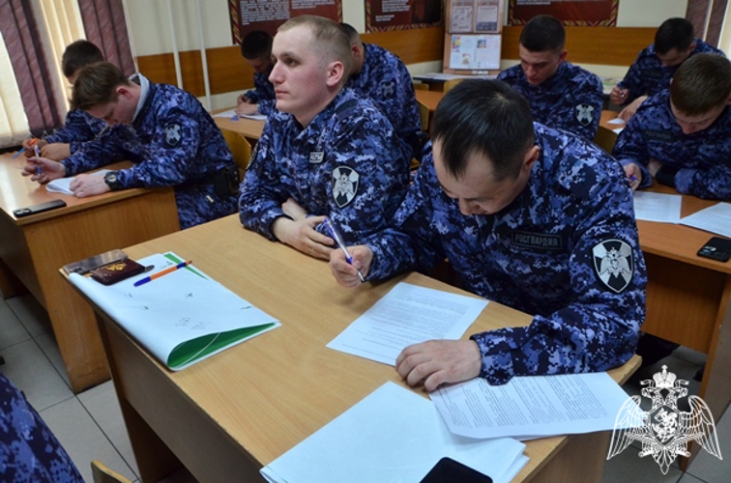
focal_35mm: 27
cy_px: 242
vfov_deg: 47.7
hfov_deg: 67.5
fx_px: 547
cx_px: 366
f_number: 5.6
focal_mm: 18
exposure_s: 1/200
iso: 1250
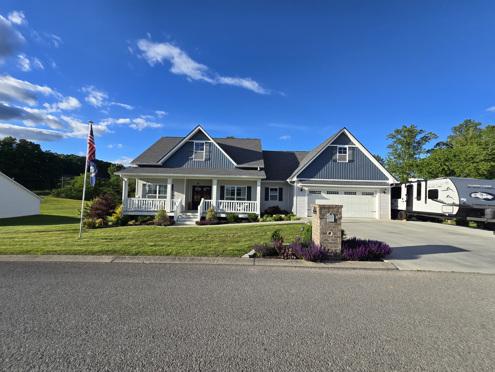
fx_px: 186
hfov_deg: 106.2
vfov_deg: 89.9
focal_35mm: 13
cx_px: 248
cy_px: 186
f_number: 2.2
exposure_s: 1/1789
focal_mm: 2.2
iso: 50
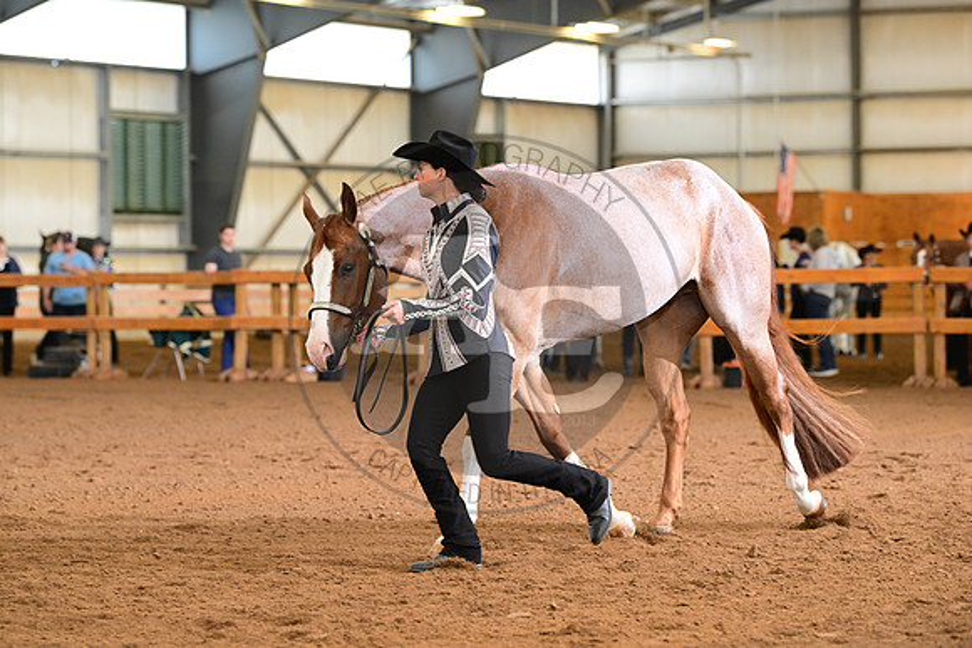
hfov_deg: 15.8
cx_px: 486
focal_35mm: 130
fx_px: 3511
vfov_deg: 10.6
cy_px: 324
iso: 2500
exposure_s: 1/200
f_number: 4.5
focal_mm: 130
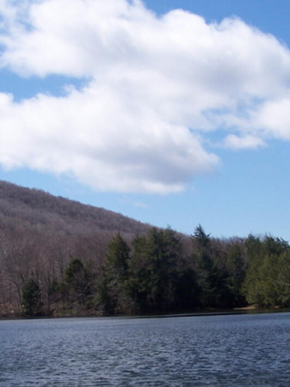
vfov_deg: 26.4
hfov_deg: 20.1
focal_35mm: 73
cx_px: 166
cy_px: 282
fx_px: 816
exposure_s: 1/1000
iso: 80
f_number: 4
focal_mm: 6.3
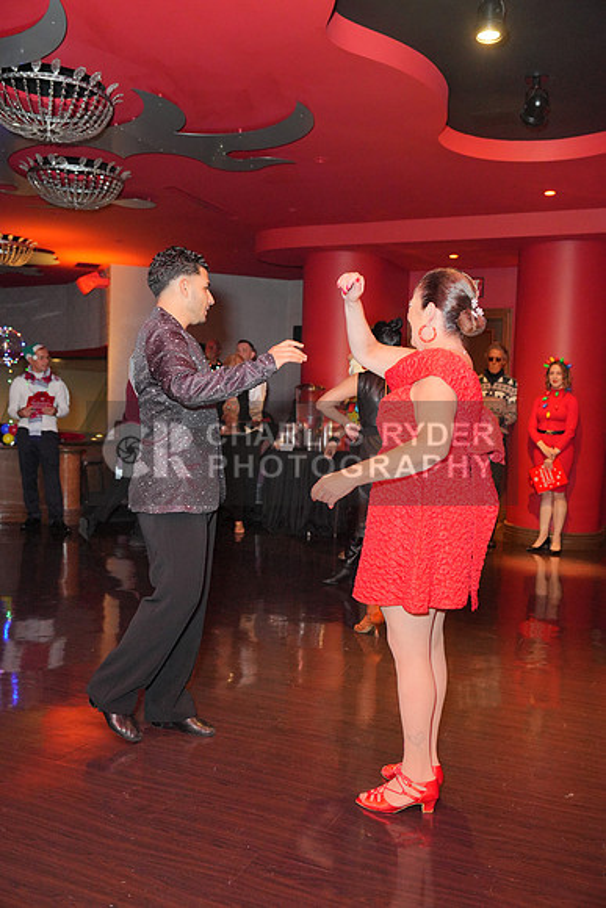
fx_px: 833
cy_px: 454
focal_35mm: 33
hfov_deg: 40.0
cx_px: 303
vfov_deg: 57.2
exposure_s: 1/200
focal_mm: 33
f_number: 4
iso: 4000
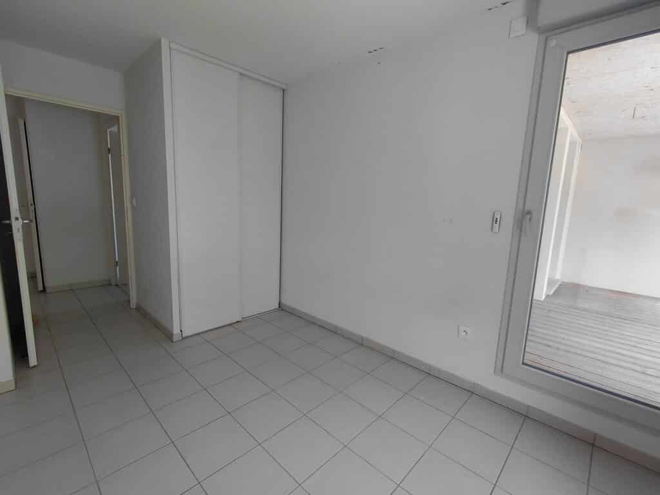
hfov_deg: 94.5
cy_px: 248
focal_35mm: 16
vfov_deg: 78.1
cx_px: 330
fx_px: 305
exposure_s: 1/60
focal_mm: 1.64
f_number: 2.2
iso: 64
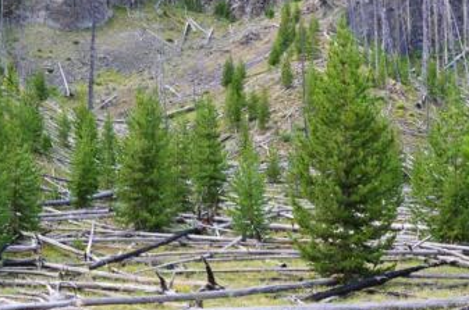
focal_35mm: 57
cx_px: 248
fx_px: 741
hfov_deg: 35.1
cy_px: 223
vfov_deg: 23.5
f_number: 10
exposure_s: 1/80
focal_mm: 20
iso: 200
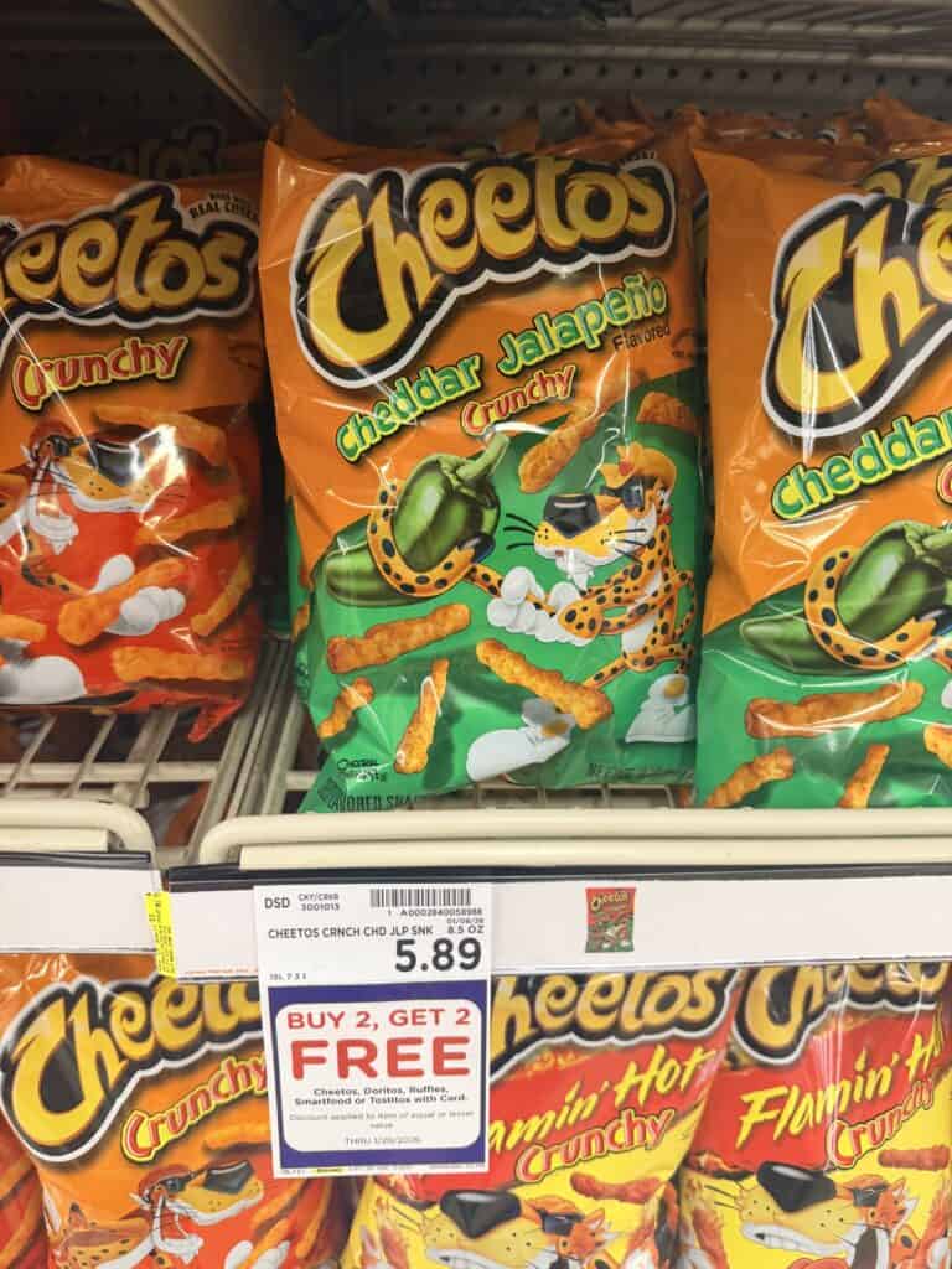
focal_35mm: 24
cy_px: 634
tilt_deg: -32.1
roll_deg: -0.4
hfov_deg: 56.8
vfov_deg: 71.6
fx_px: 880
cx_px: 476
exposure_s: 1/63
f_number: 1.78
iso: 200
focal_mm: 6.76
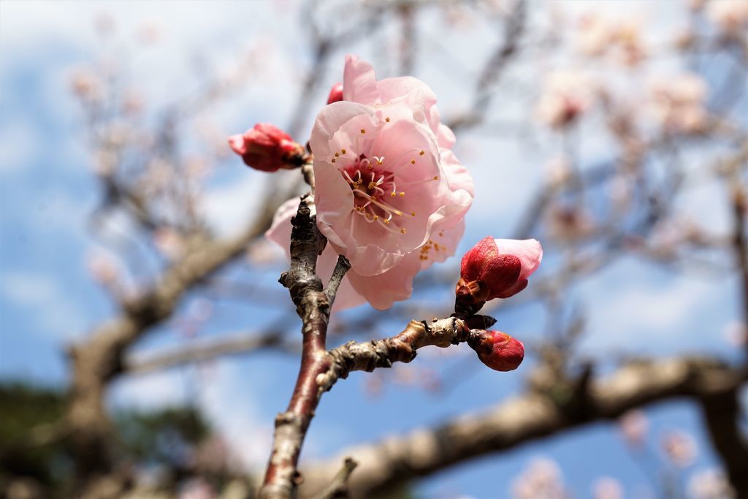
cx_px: 374
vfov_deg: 29.9
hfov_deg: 43.6
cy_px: 250
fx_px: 935
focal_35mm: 45
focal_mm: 30
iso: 100
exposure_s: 1/200
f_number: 9
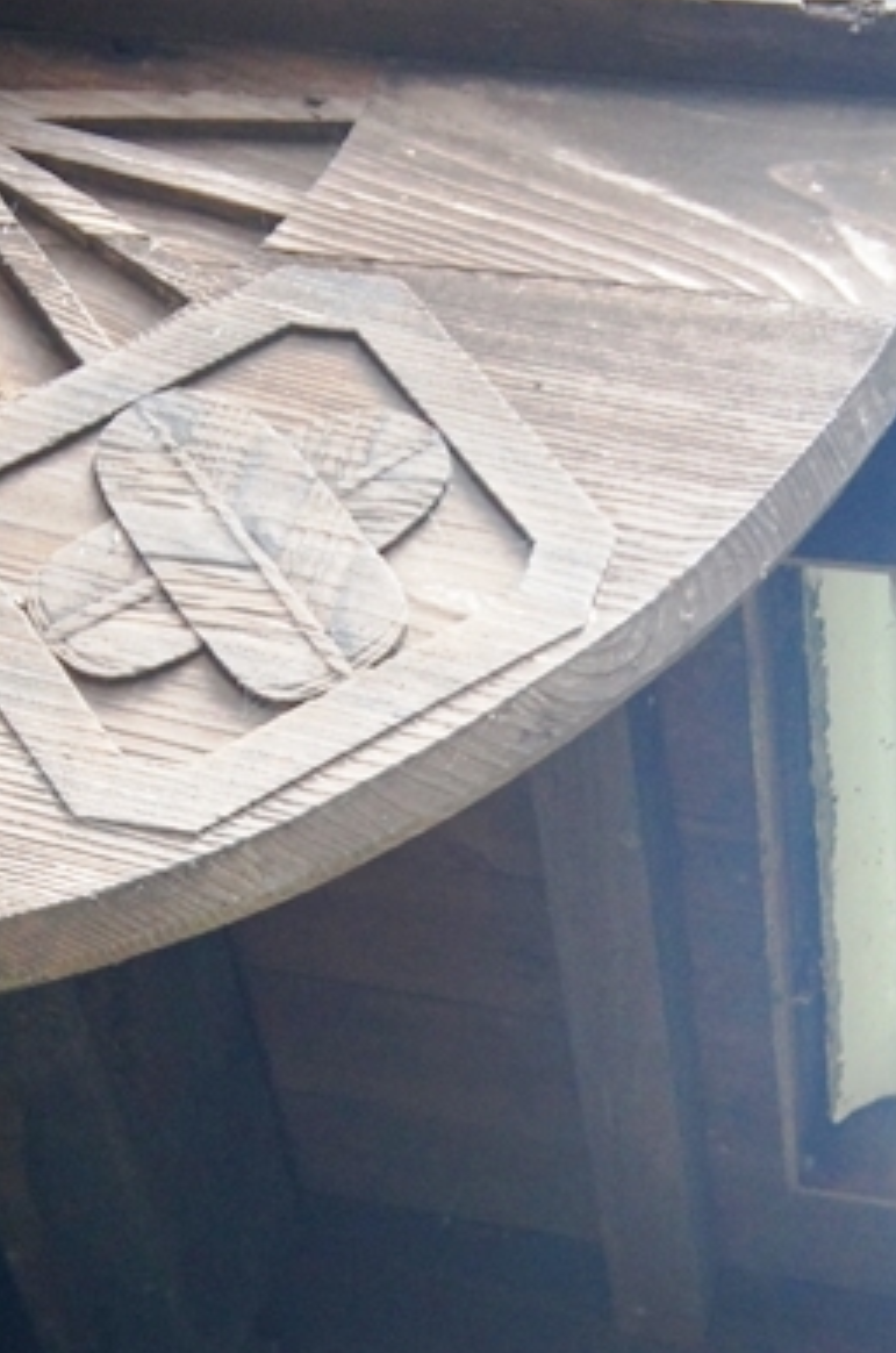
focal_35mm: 99
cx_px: 322
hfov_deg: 13.7
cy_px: 1119
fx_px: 3712
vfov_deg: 20.4
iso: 1600
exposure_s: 1/40
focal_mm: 32
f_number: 4
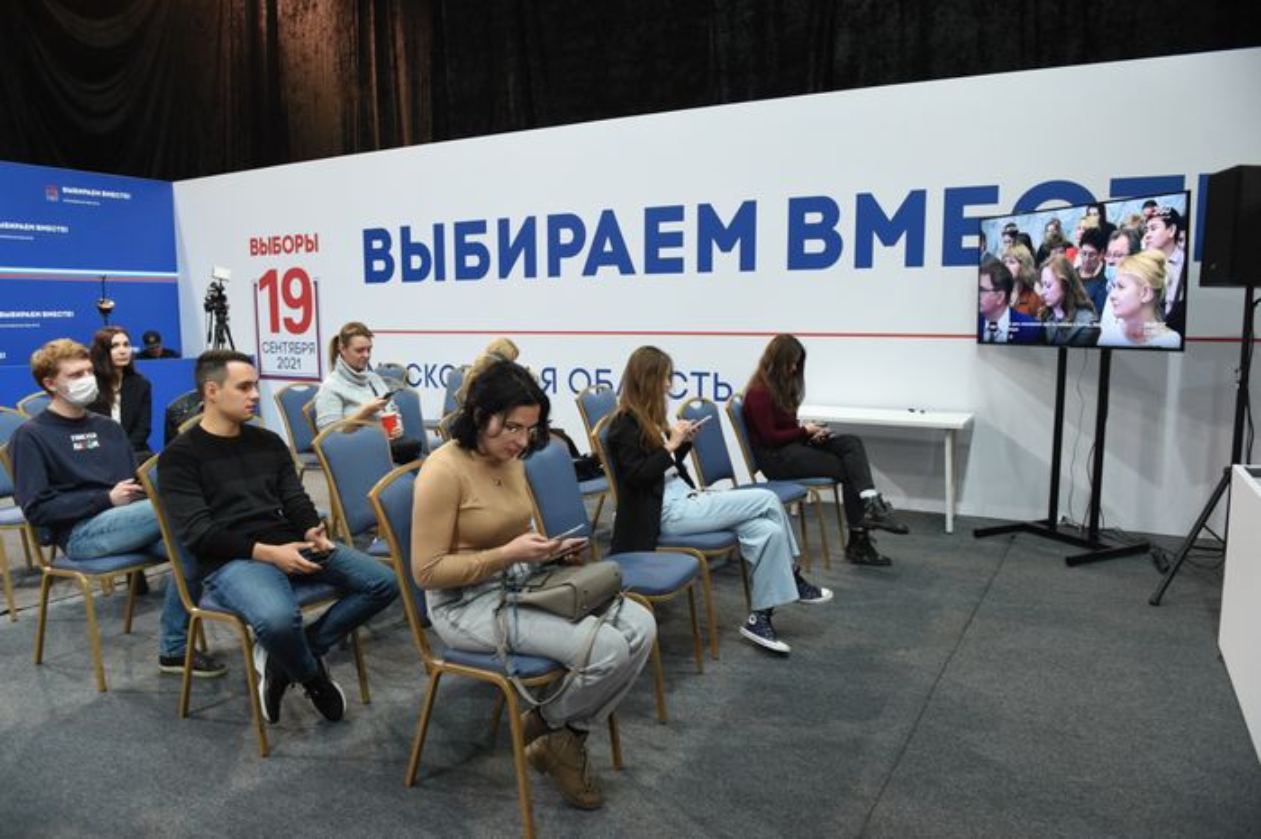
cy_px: 420
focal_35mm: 24
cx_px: 630
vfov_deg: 53.1
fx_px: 840
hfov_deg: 73.8
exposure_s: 1/500
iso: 5600
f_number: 4
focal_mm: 24
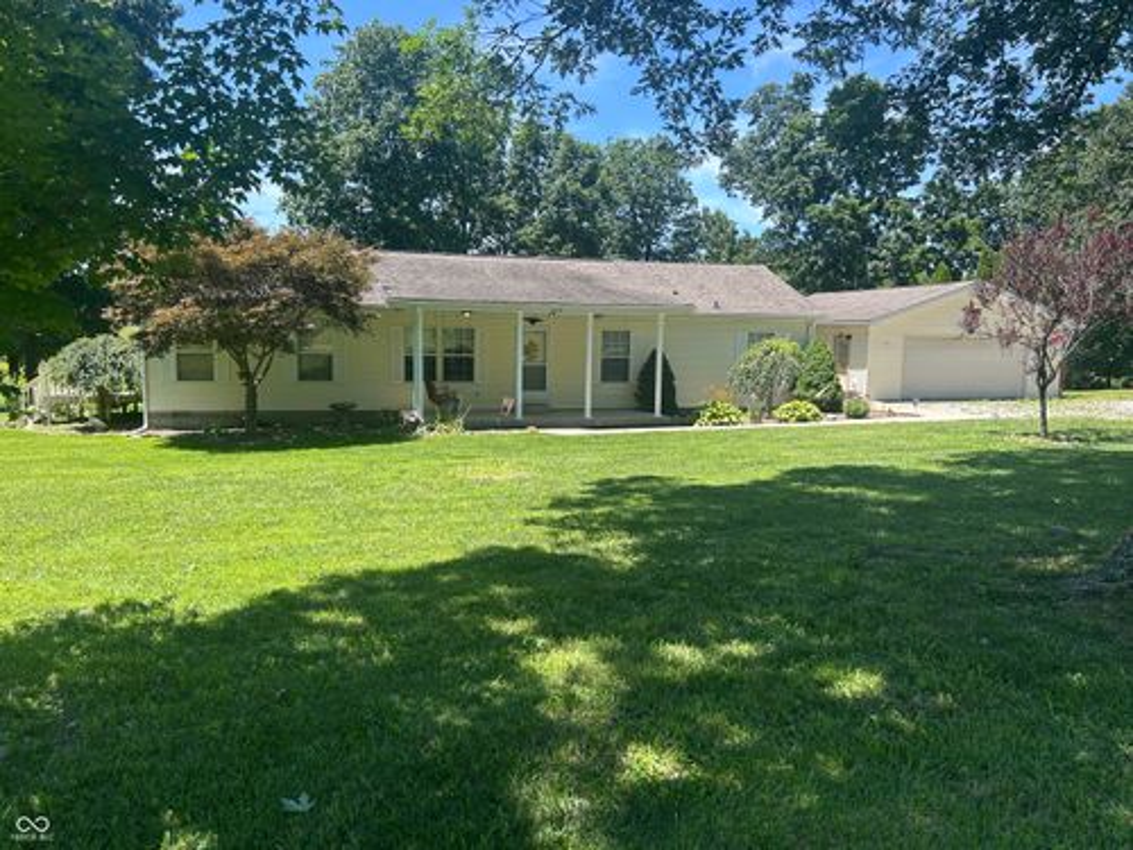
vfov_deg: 53.1
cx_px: 566
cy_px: 425
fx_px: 851
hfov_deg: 67.3
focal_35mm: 26
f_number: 1.5
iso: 50
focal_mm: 5.7
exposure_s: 1/1295
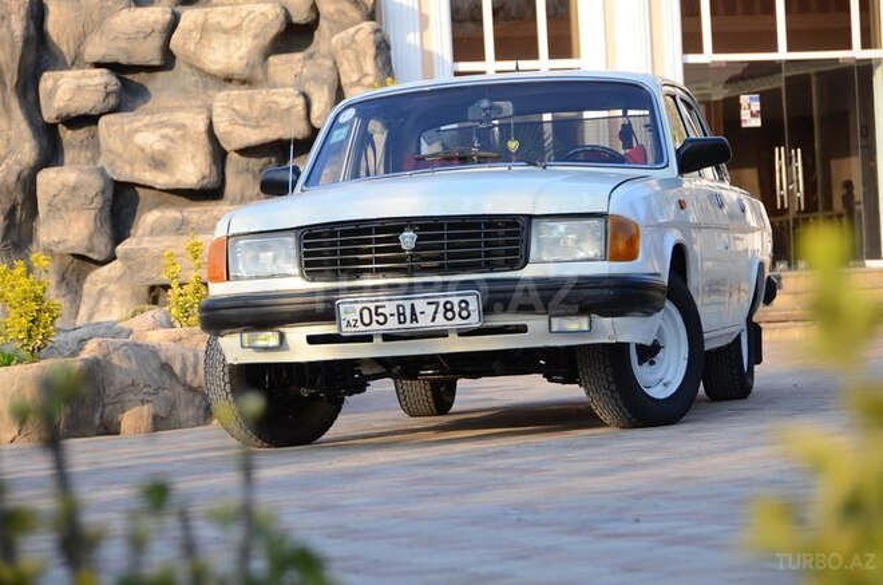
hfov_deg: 14.4
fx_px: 3488
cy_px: 292
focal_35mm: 142
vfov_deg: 9.6
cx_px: 442
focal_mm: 95
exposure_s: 1/640
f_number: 6.3
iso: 400
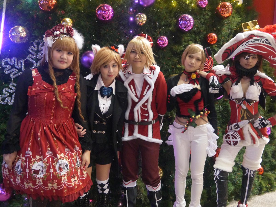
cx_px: 138
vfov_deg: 41.8
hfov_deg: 54.0
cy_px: 104
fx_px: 271
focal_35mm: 34
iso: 1600
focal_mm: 17
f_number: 4
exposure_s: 1/15
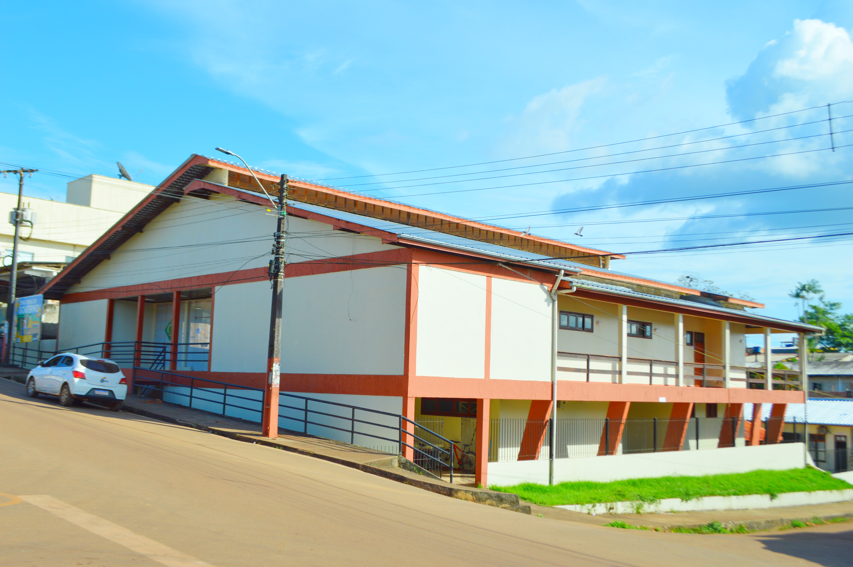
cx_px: 426
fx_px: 852
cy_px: 284
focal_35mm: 36
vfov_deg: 36.8
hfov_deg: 53.2
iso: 100
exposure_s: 1/400
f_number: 7.1
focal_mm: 24
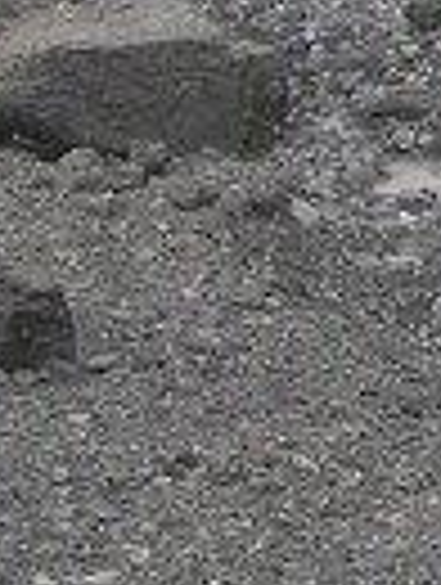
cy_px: -45
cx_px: 1161
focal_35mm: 275
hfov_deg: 5.2
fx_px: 4656
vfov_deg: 7.2
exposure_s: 1/148
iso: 50
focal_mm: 8.9
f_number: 4.5
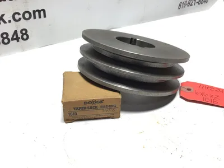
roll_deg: -2.0
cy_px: 84
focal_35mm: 31
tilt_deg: -32.3
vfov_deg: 45.4
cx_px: 112
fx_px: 201
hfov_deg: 58.4
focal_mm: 3.3
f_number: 2.4
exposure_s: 1/60
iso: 25
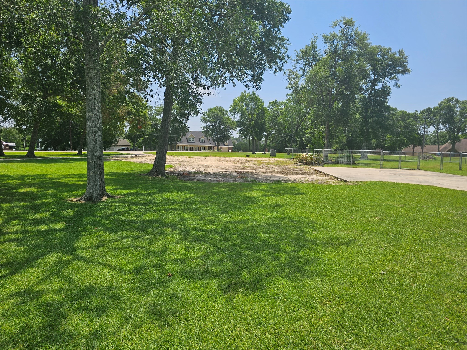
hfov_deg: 73.9
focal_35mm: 23
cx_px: 234
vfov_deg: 58.9
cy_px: 175
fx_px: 310
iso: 10
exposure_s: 1/790
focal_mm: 6.3
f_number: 1.7
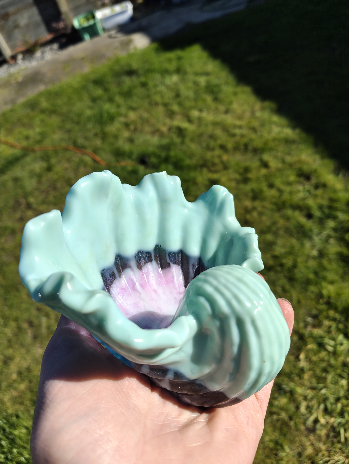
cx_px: 174
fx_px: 322
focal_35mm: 24
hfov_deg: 56.9
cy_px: 232
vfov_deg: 71.5
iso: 50
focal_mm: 5.56
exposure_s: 1/991
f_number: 1.88
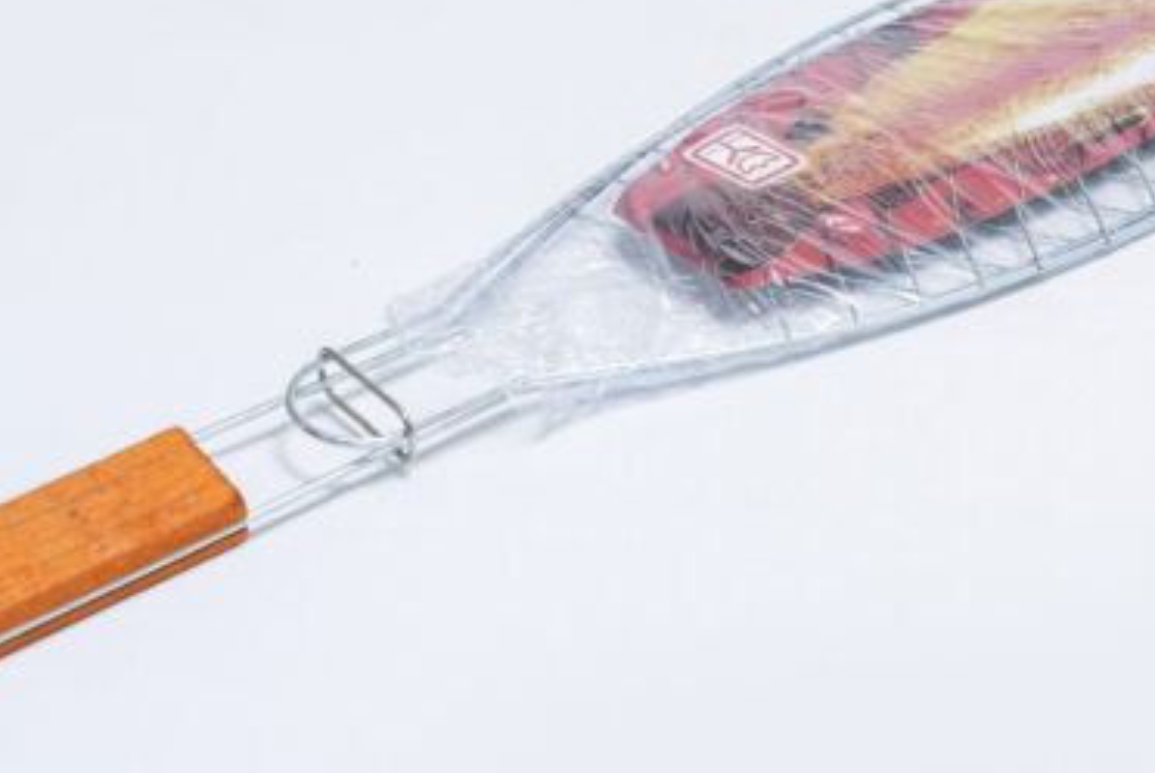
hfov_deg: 18.7
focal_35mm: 109
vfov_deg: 12.6
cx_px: 714
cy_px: 186
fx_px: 3501
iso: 3200
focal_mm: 58
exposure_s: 1/200
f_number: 9
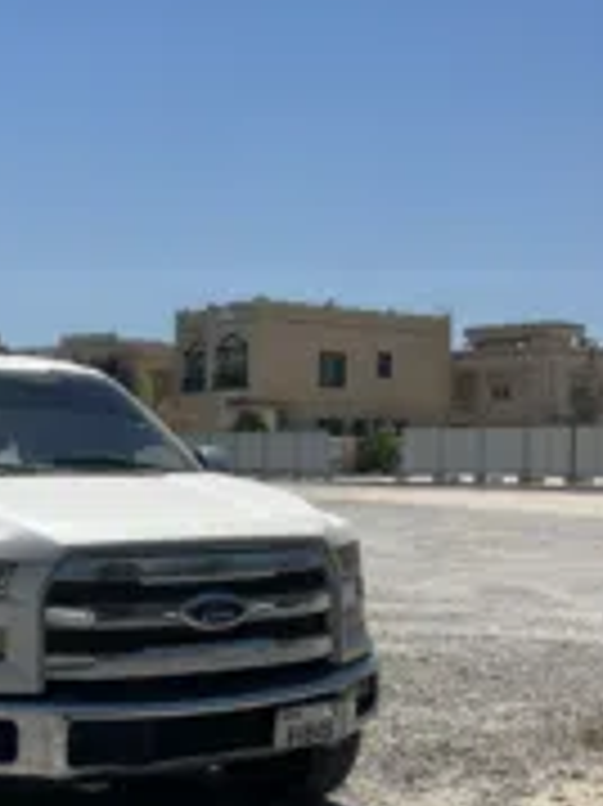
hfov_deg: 24.8
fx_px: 1349
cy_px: 576
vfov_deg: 32.8
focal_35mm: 58
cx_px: 117
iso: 50
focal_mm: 5.7
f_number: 1.5
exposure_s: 1/9434
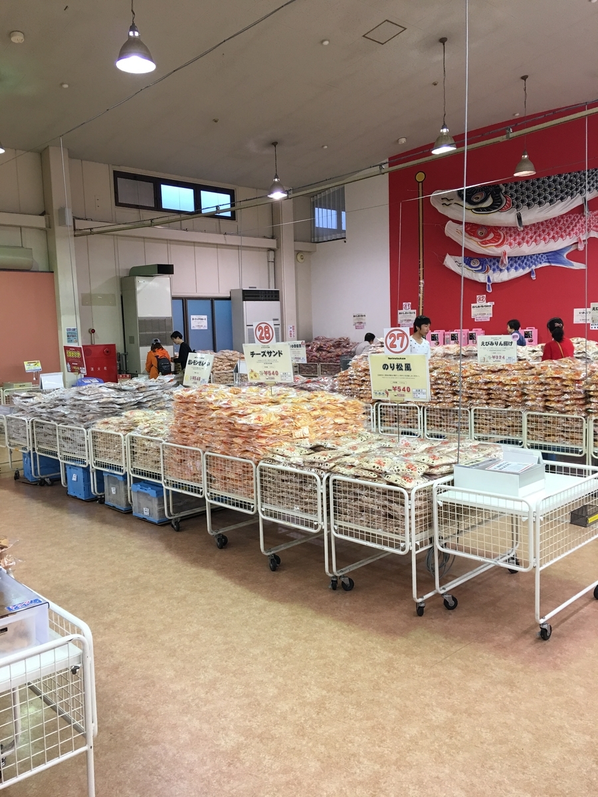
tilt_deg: -6.2
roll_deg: +2.0
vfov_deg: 61.7
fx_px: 668
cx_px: 299
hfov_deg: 48.2
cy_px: 398
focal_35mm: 29
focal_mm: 4.15
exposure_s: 1/30
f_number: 2.2
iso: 32
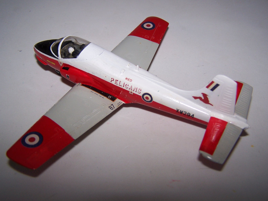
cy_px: 100
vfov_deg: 37.7
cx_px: 134
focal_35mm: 38
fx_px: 294
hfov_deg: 49.0
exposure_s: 1/60
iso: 80
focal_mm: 6.3
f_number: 2.8
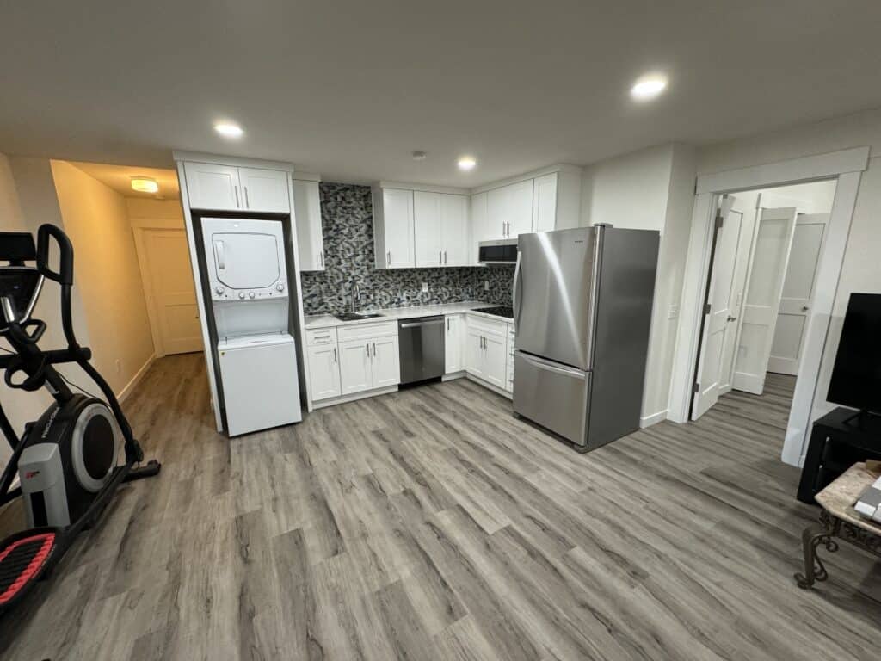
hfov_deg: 102.1
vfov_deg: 85.7
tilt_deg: -11.2
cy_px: 330
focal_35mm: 14
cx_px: 440
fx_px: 356
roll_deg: +1.1
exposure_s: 1/60
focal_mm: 2.22
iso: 200
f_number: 2.2
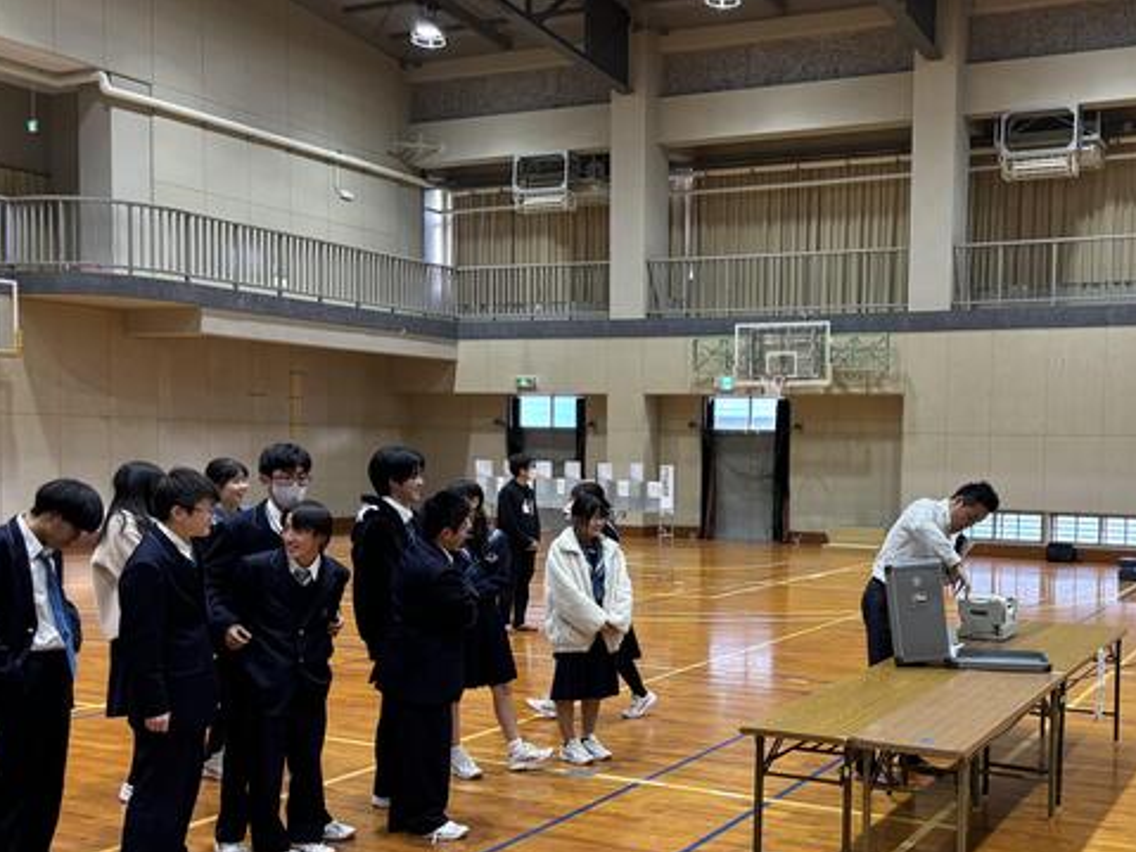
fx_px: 1247
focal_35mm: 38
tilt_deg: -4.7
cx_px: 816
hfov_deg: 47.6
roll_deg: -1.3
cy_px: 507
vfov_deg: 37.6
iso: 160
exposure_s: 1/60
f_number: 1.6
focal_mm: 5.96
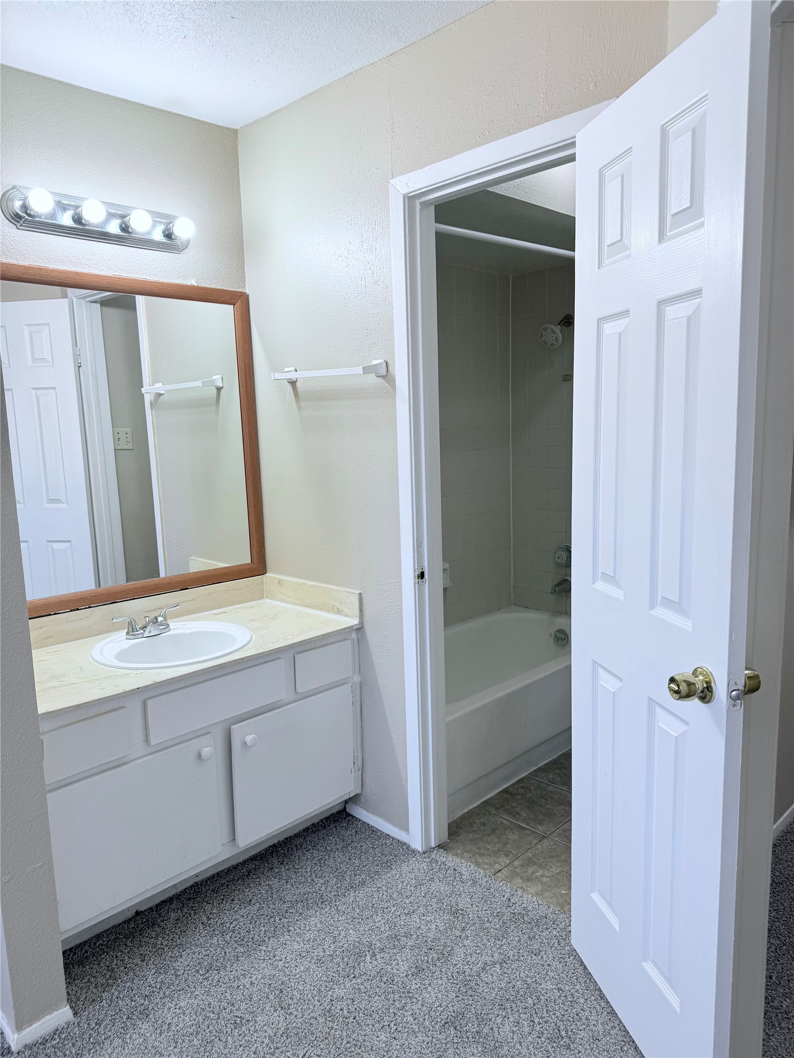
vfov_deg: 71.6
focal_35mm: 24
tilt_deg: -7.5
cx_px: 397
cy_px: 529
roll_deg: +1.7
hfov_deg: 56.8
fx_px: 734
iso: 64
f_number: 1.78
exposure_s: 1/120
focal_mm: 6.76
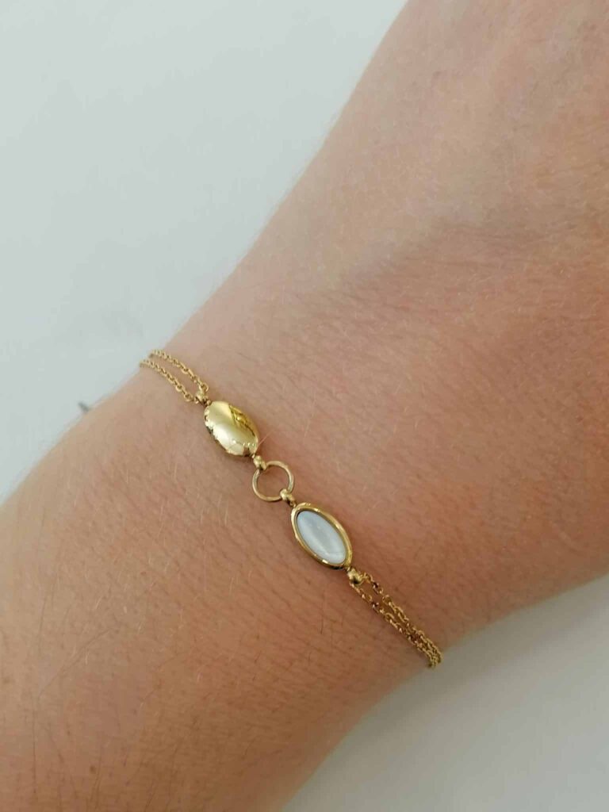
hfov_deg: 29.7
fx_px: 1149
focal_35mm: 49
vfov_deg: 38.9
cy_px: 406
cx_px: 304
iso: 80
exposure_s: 1/50
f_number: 1.8
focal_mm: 4.75
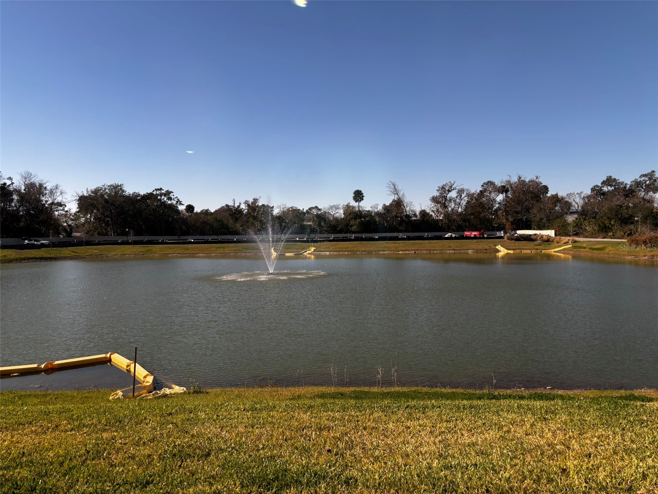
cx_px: 329
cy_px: 247
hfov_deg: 67.3
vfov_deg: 53.1
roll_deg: +0.1
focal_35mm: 26
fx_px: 494
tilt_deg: -2.1
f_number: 1.6
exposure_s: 1/1876
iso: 50
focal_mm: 5.96
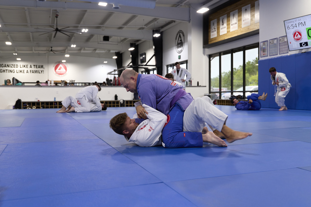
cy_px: 104
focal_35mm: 36
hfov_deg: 53.1
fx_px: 311
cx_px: 156
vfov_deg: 36.8
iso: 1600
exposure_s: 1/200
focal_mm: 36
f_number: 3.5
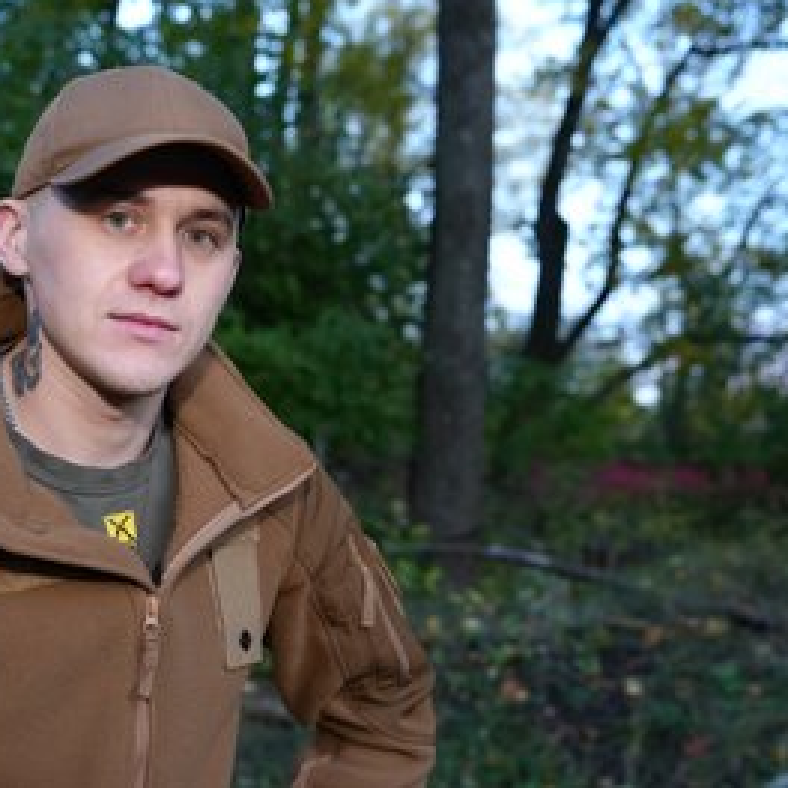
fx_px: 1159
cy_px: 393
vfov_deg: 37.6
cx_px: 269
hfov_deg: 37.2
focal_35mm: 45
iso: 3200
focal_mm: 35
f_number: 4
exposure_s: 1/160
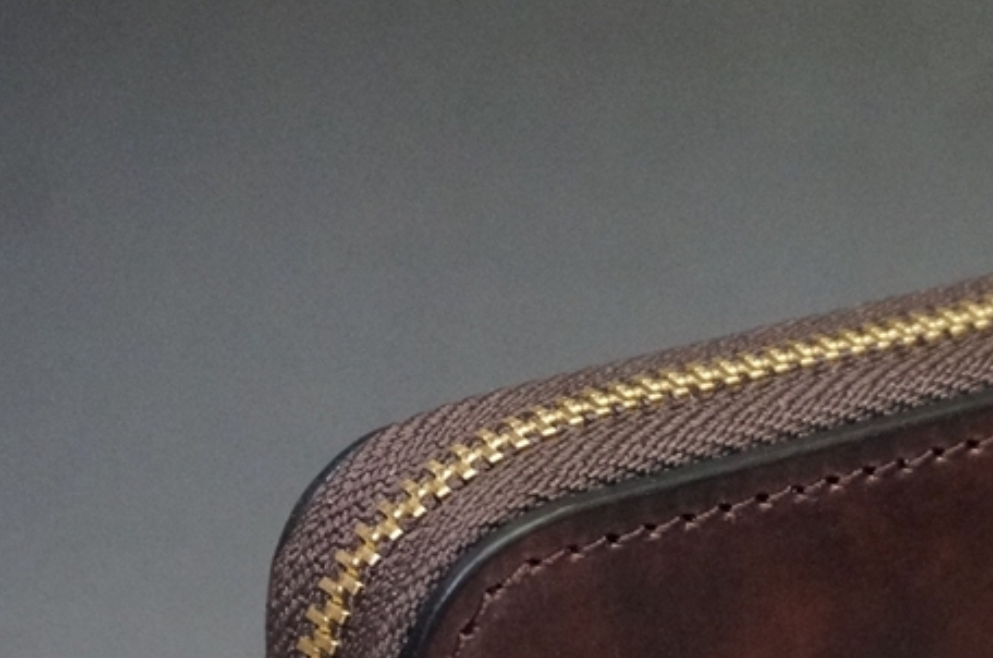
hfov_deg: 13.5
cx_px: 1069
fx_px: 4129
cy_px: 808
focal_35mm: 150
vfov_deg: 9.0
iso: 3200
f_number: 5.6
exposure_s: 1/100
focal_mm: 38
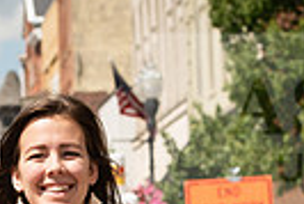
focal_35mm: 306
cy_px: 311
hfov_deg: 6.7
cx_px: 75
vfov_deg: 4.5
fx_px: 2587
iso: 200
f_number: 7.1
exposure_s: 1/640
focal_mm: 70
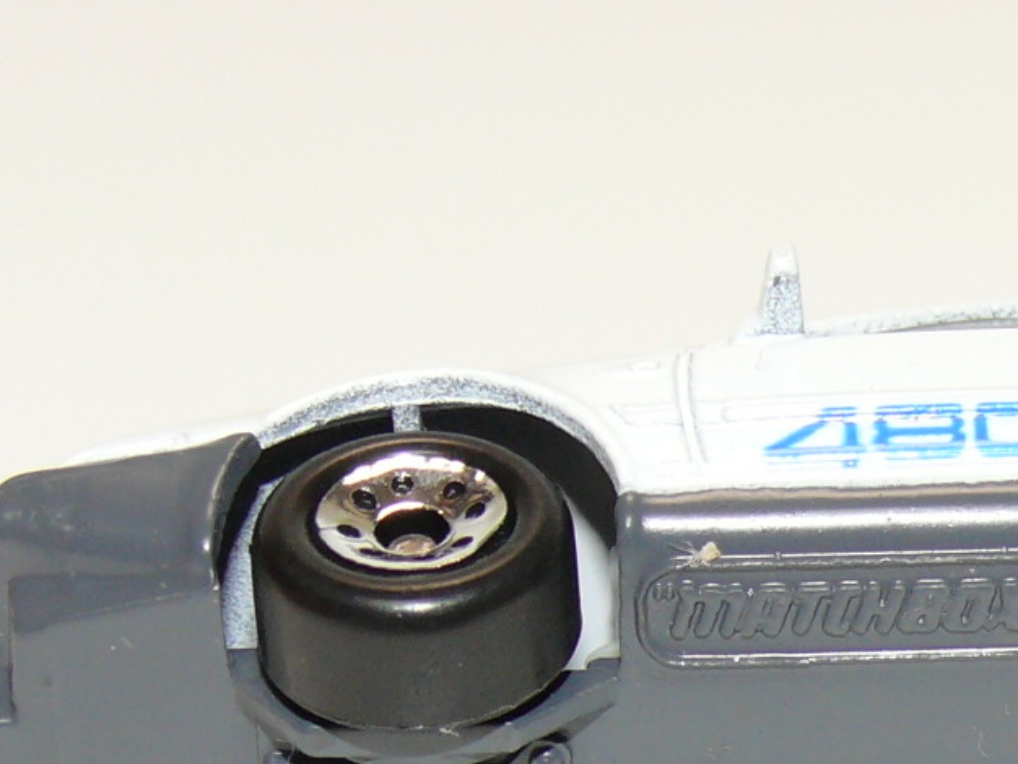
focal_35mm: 207
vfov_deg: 7.2
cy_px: 686
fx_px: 6090
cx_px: 1046
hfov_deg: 9.5
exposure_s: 1/30
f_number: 4
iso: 100
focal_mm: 11.9
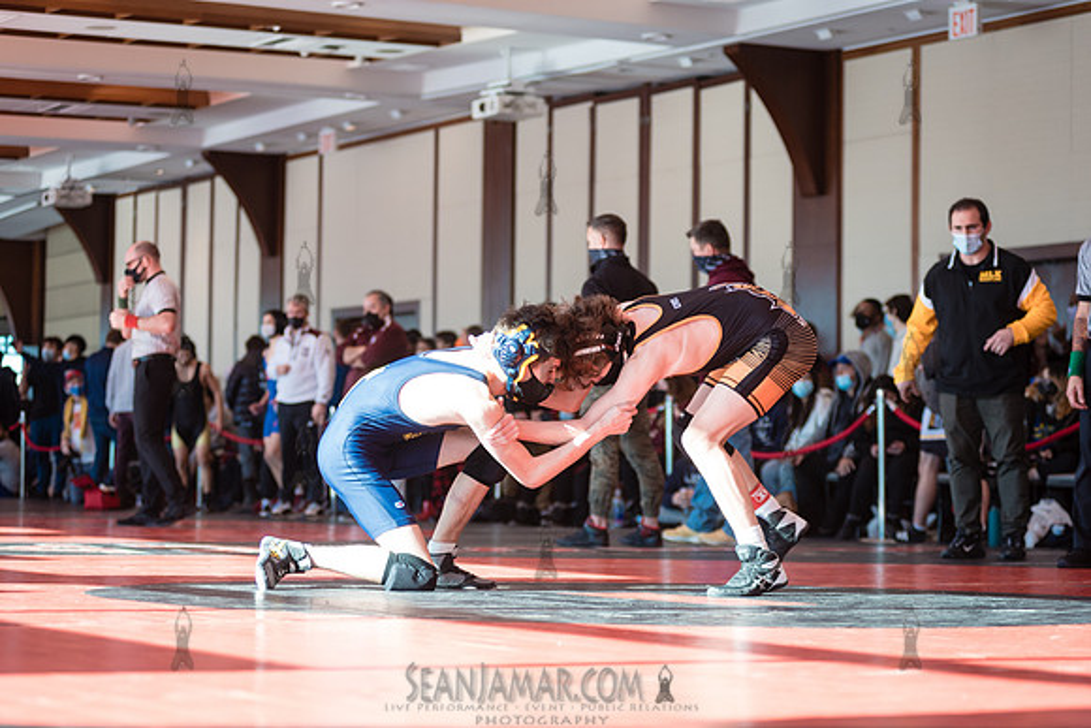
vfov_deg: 15.9
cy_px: 364
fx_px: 2607
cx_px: 546
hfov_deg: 23.6
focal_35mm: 86
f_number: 3.5
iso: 400
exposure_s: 1/400
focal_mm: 86
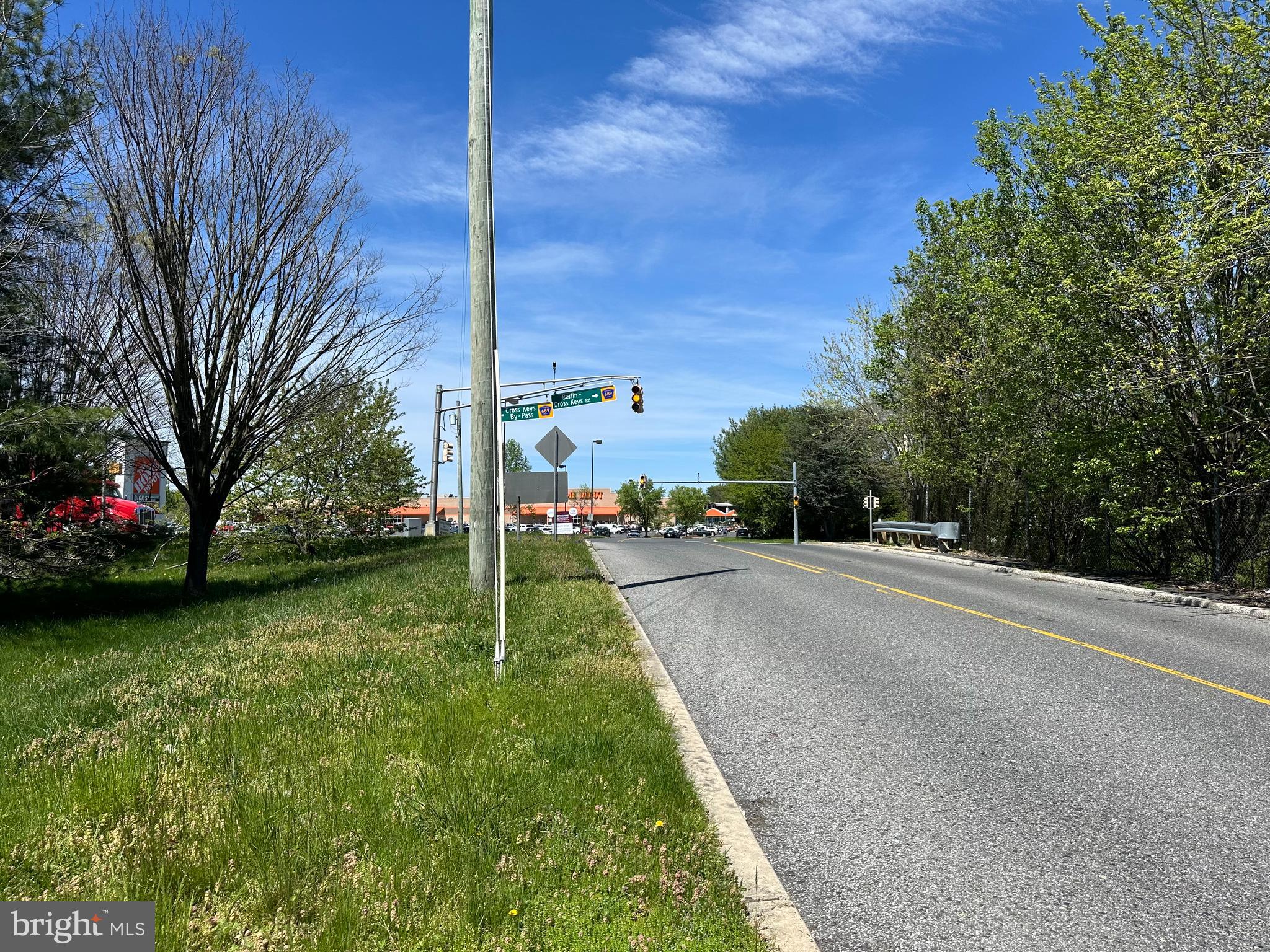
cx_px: 635
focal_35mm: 24
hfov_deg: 71.6
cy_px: 476
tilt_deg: +4.6
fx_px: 881
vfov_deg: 56.8
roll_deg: +0.1
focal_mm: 6.86
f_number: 1.78
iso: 80
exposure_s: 1/4545
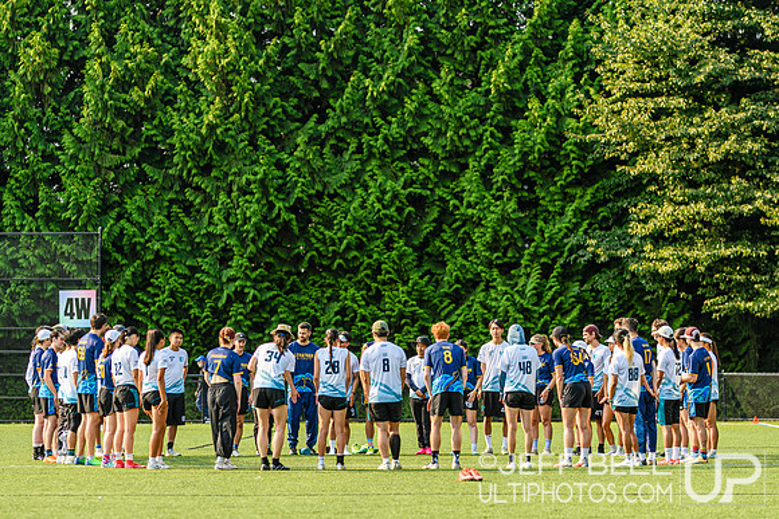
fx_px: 4025
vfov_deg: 7.4
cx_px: 390
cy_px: 260
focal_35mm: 186
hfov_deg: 11.1
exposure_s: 1/1250
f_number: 3.2
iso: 160
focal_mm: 120
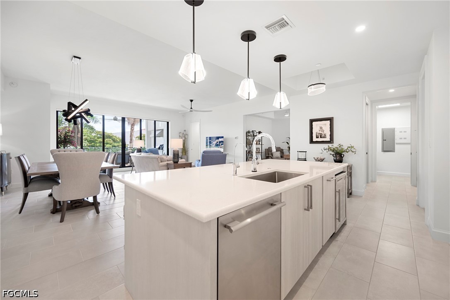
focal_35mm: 14
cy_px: 150
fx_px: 175
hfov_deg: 104.3
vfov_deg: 81.2
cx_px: 225
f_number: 4
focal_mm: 14
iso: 180
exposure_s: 1/15
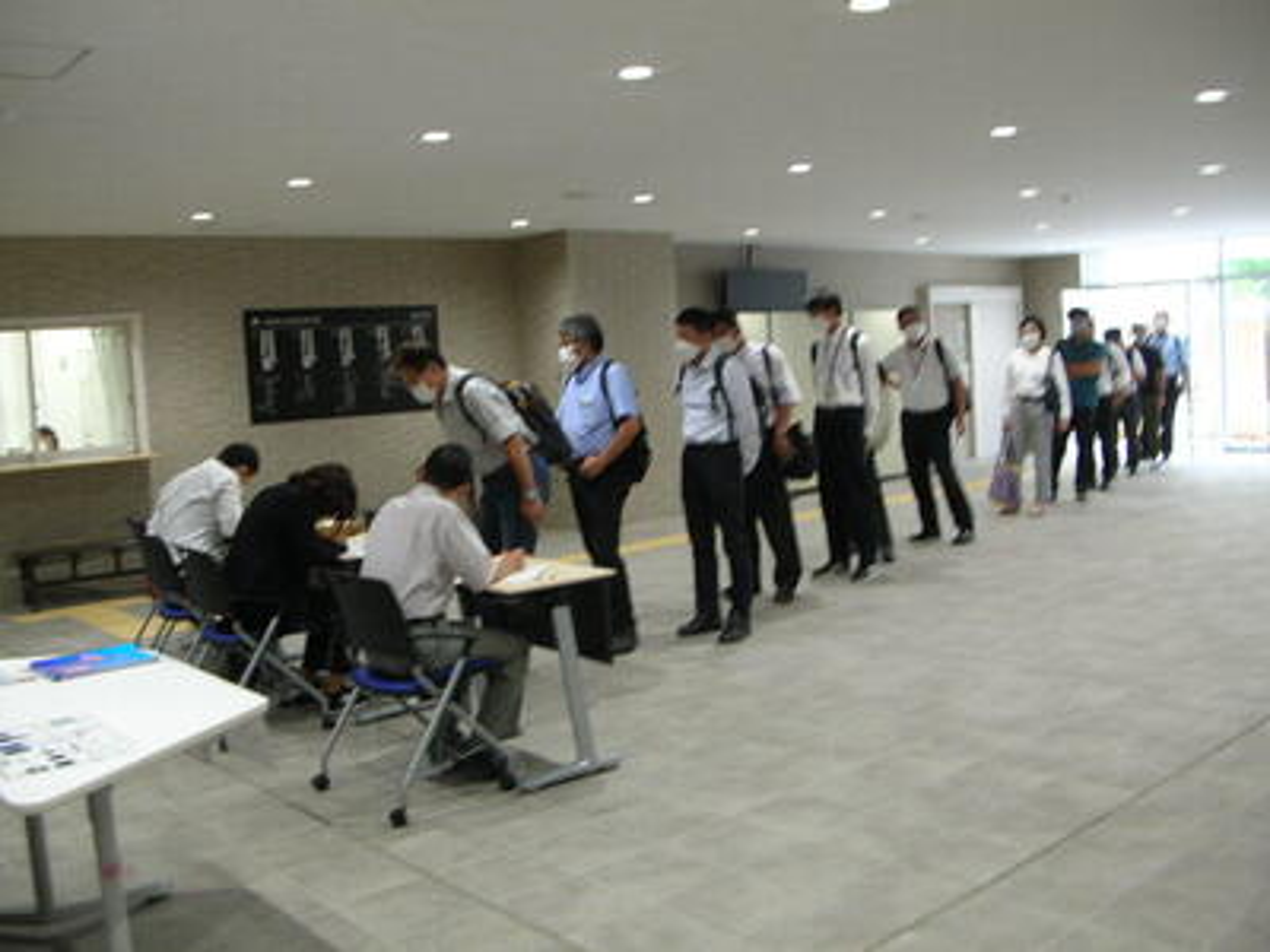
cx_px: 635
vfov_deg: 40.7
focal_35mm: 35
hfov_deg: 52.6
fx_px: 1284
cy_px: 476
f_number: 2.8
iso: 51
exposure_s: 1/5.4
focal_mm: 5.8
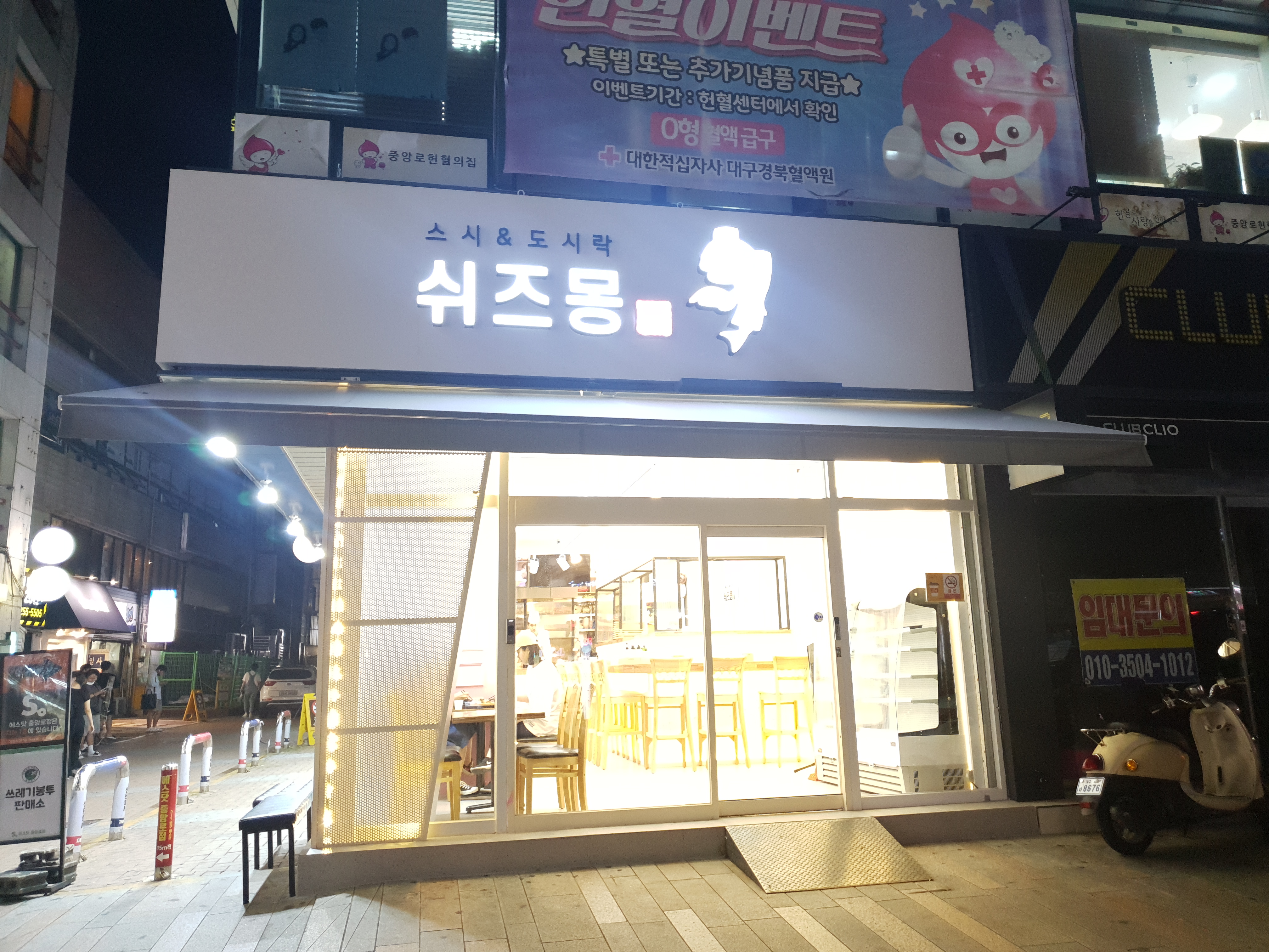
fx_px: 953
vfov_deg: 53.1
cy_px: 476
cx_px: 634
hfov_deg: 67.3
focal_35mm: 26
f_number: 1.5
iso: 200
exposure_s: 1/30
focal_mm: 4.3
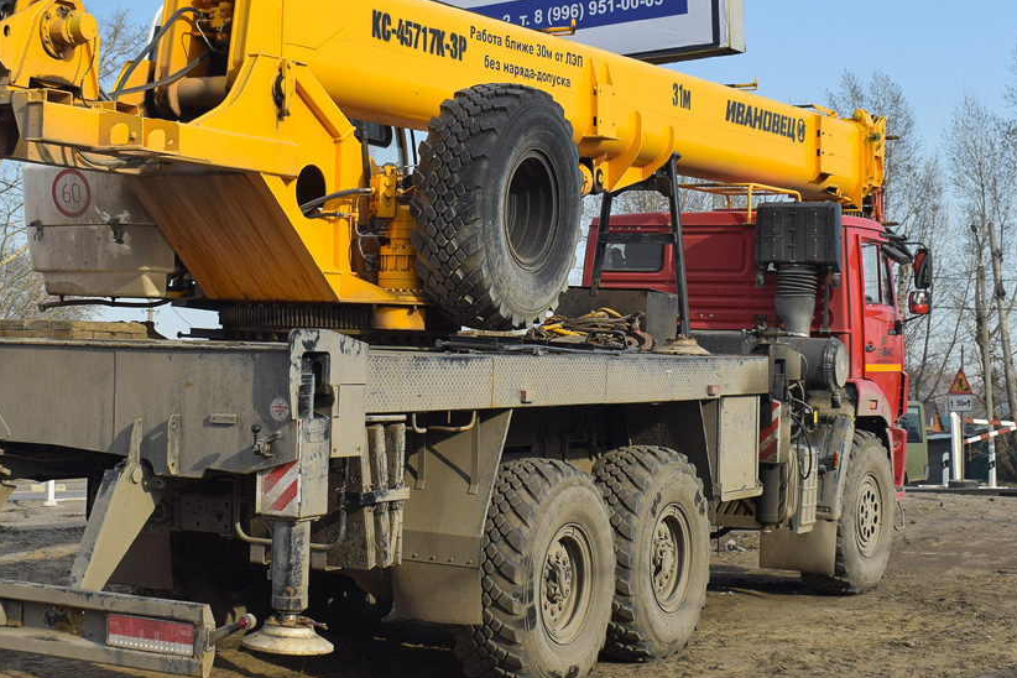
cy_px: 255
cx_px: 381
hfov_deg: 36.2
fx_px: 1546
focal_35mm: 55
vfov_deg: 24.7
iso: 200
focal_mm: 25
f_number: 5.6
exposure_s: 1/640
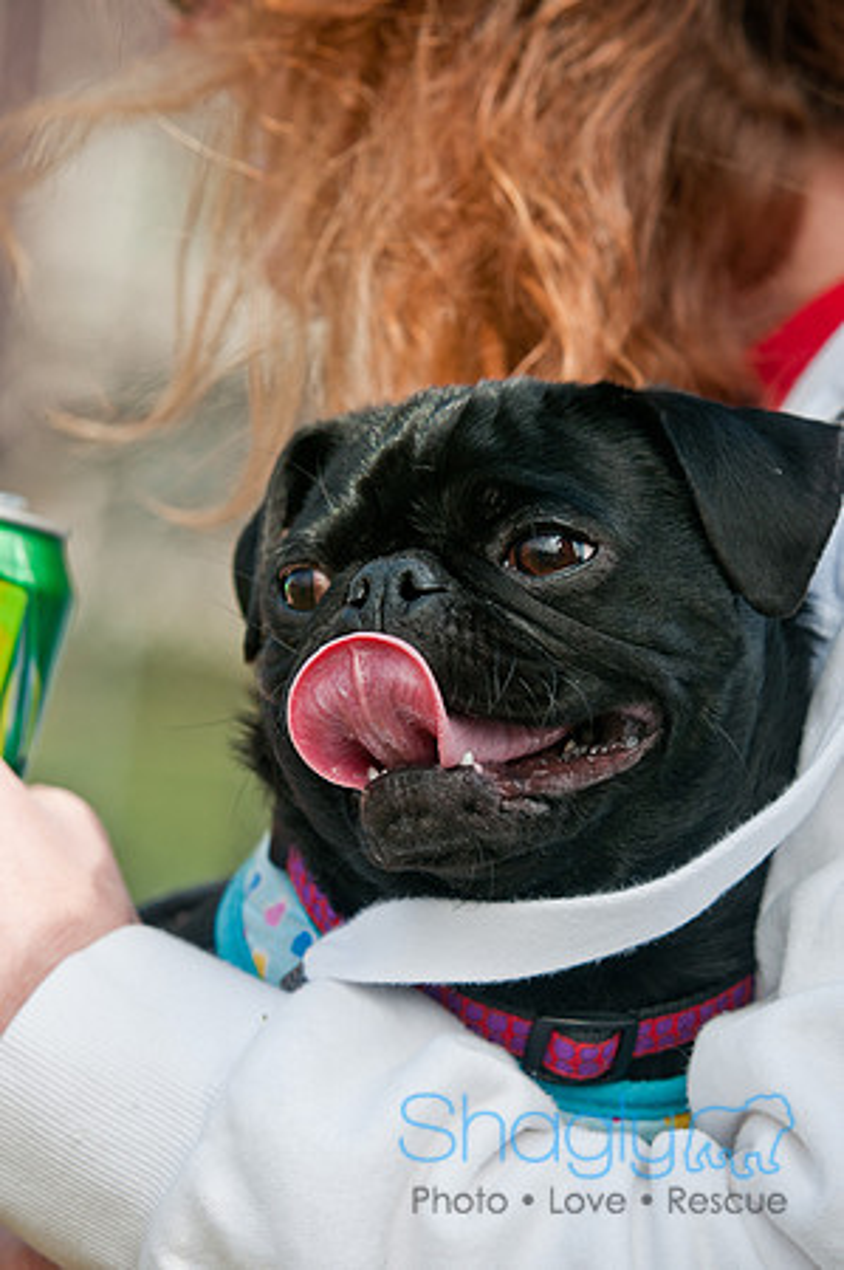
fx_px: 5921
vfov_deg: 12.2
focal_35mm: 168
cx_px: 422
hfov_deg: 8.2
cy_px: 635
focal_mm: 112
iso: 200
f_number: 5
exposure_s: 1/500
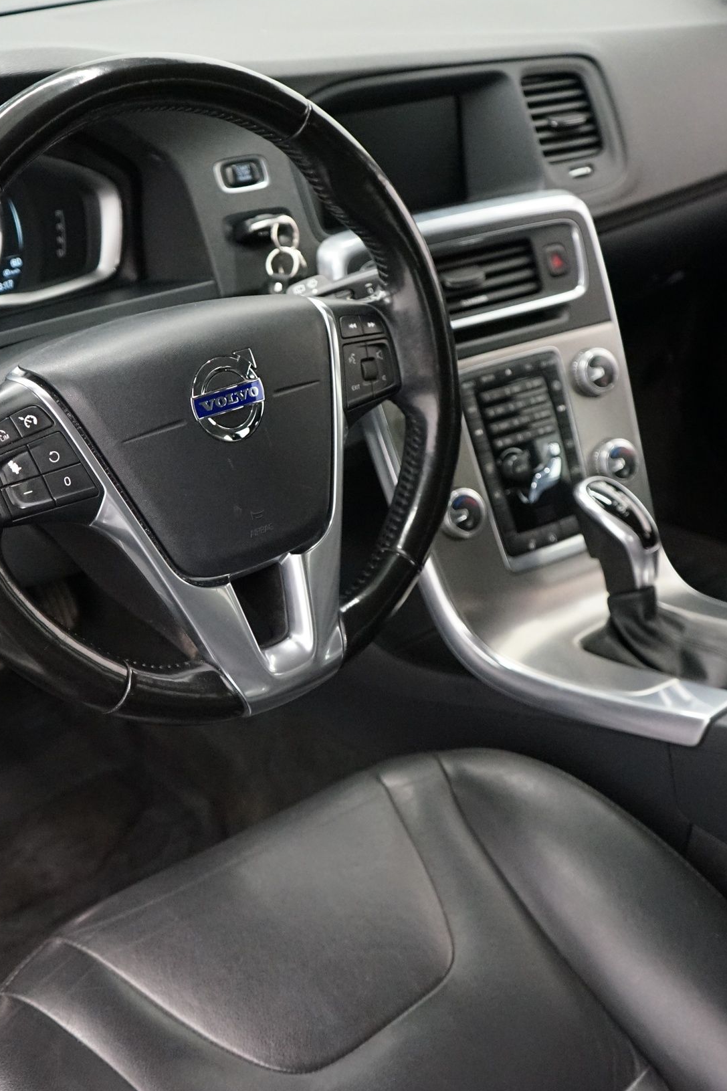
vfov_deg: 42.7
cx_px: 292
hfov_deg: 29.2
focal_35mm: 46
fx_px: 1394
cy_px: 548
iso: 5000
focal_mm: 30
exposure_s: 1/160
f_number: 3.5
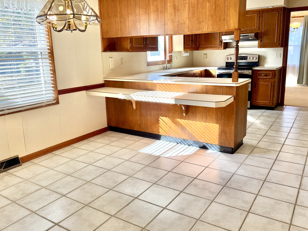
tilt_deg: -9.5
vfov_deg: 48.2
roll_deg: +2.9
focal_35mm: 29
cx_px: 155
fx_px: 258
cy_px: 106
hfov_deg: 61.7
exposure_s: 1/175
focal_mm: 6.76
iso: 64
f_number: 1.78
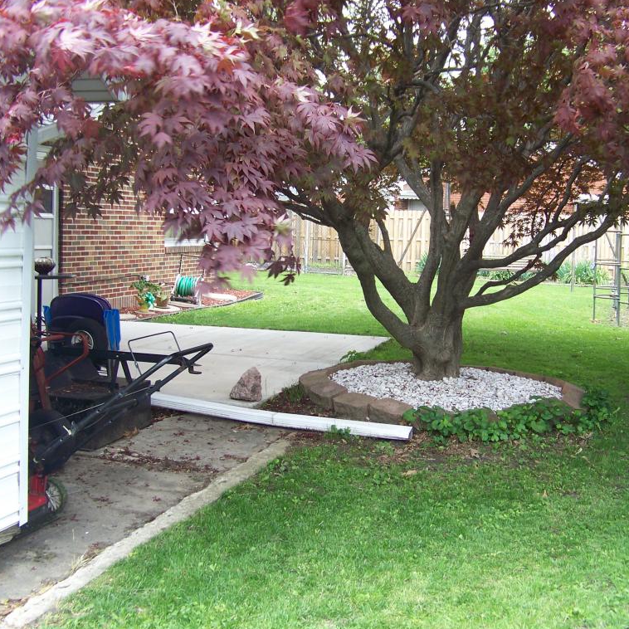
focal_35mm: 43
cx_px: 377
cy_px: 314
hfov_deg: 39.0
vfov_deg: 39.2
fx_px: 884
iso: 64
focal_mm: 5.85
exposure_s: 1/100
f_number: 2.8
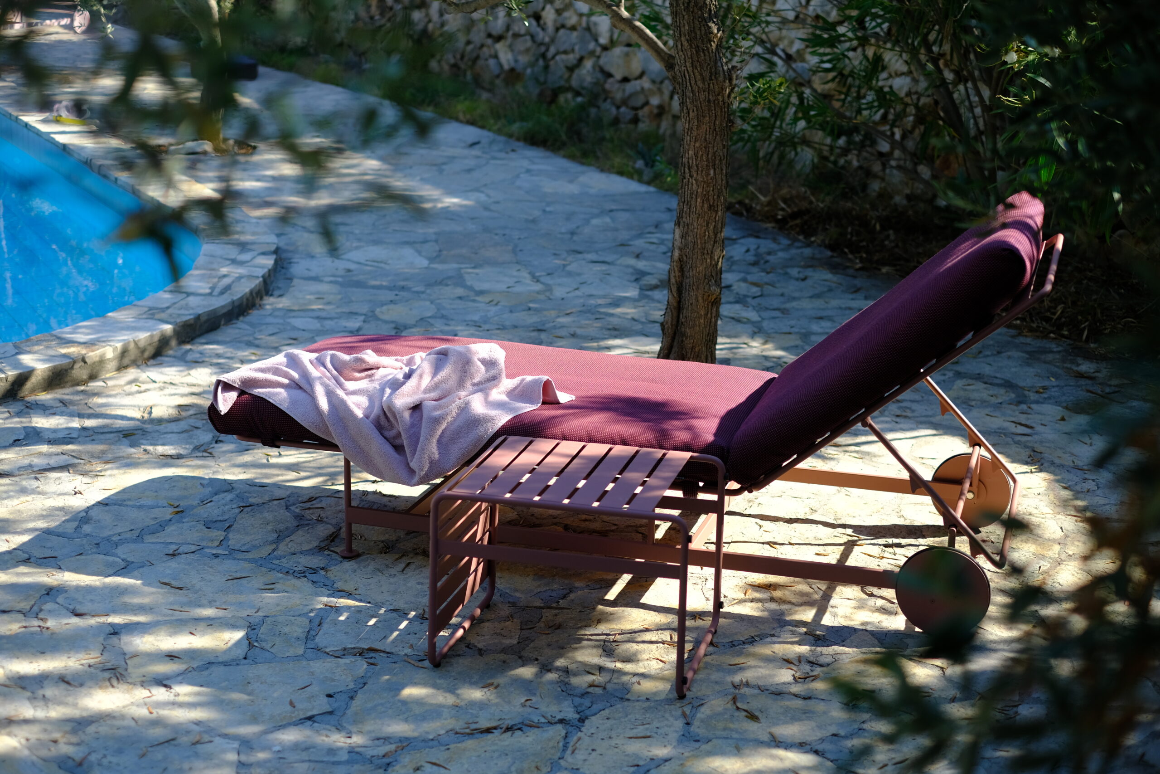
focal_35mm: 53
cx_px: 580
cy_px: 387
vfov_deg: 25.5
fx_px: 1708
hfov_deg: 37.5
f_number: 2
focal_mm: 35
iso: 200
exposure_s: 1/2000
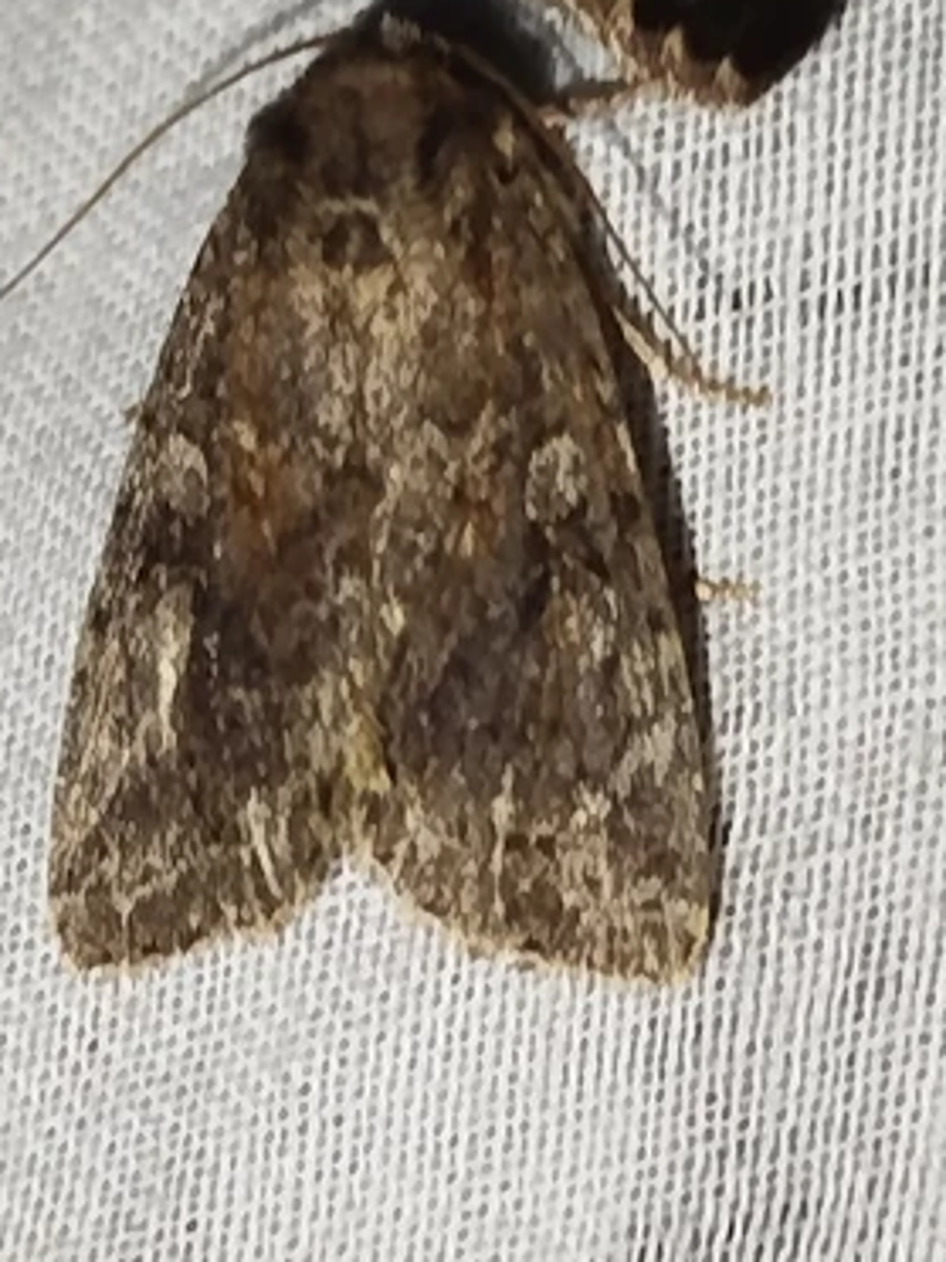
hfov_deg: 10.0
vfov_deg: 13.3
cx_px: 329
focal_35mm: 148
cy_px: 736
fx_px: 5393
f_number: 1.7
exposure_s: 1/50
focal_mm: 5.31
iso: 100
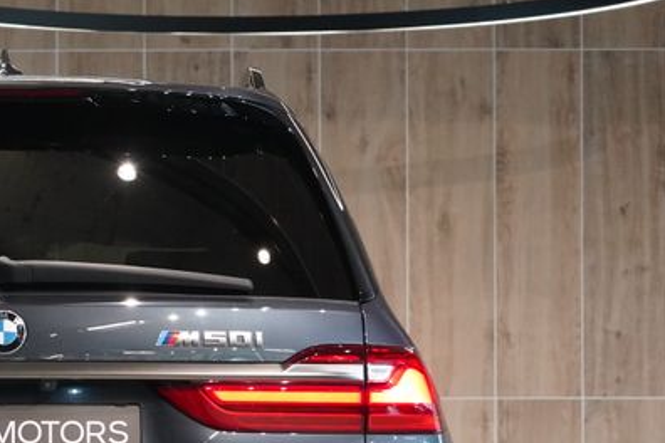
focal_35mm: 181
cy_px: 493
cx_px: -3
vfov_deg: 7.5
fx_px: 3343
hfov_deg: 11.2
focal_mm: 70
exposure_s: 1/160
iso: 5000
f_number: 5.6
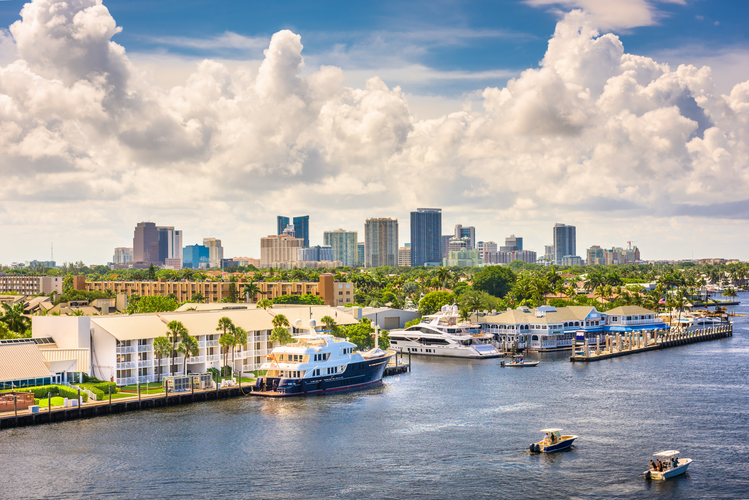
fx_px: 1290
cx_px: 374
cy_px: 250
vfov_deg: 21.9
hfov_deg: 32.4
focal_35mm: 62
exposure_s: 1/320
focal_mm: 62
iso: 64
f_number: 8
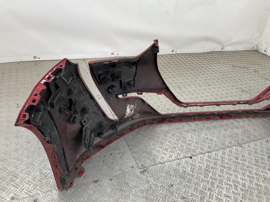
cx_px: 135
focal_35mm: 29
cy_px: 101
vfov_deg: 48.2
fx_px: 226
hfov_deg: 61.7
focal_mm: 3
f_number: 1.8
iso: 25
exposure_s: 1/100
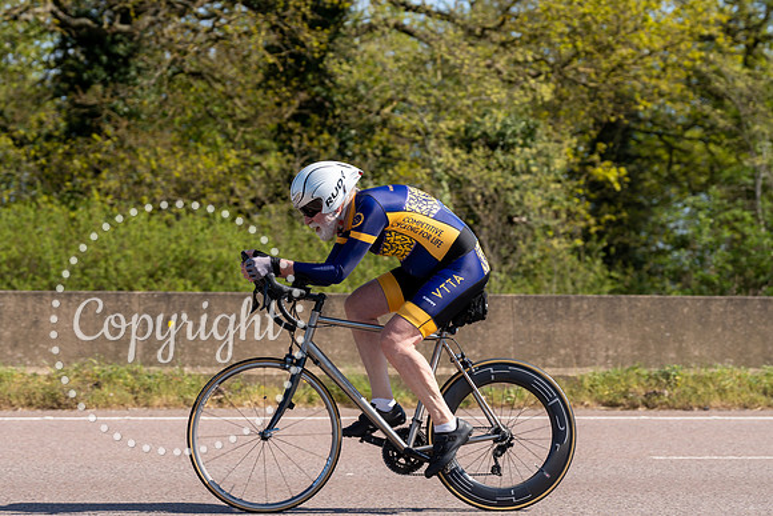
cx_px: 386
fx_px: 2355
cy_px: 258
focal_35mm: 110
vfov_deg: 12.5
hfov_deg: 18.6
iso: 200
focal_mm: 105
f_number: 4.5
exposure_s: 1/1000
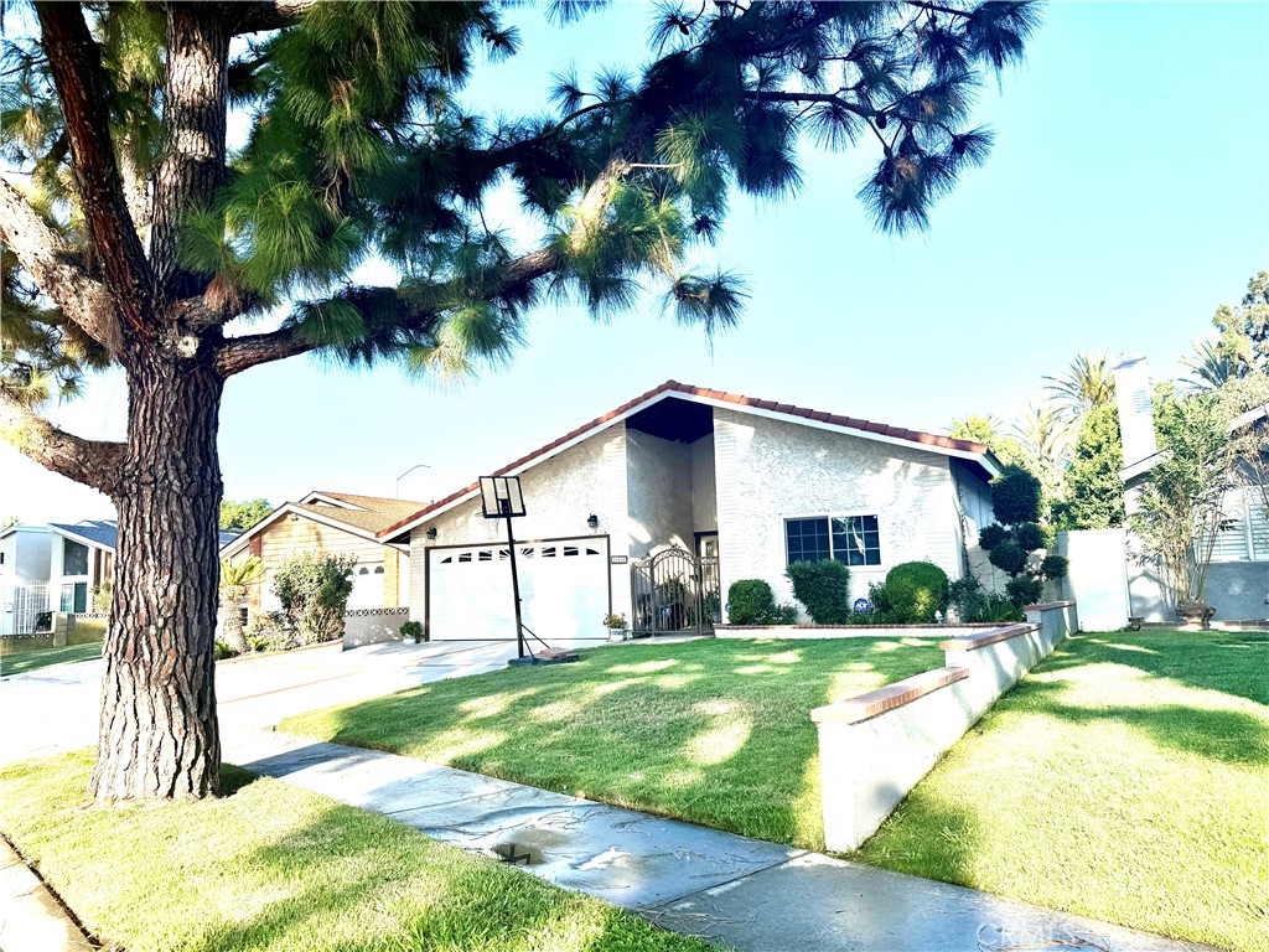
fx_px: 880
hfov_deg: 71.6
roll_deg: +2.9
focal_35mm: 24
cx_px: 634
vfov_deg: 56.8
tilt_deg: +5.7
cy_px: 476
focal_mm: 6.76
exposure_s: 1/2703
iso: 80
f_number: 1.78
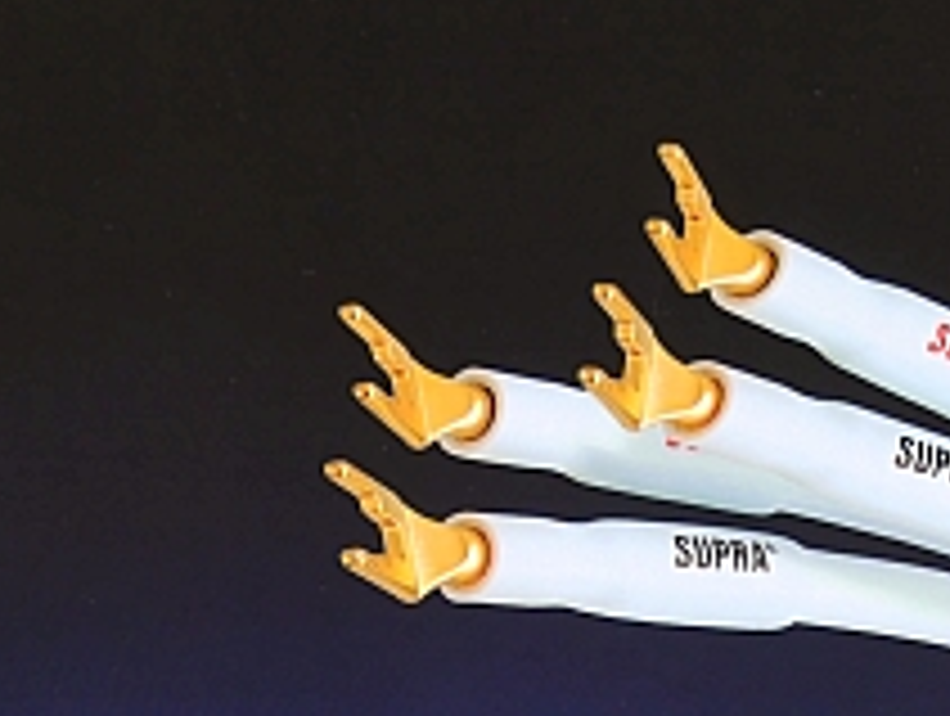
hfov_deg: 12.4
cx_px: 288
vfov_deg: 9.1
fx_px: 4371
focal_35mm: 159
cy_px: 1088
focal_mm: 21
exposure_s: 1/200
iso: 200
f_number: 5
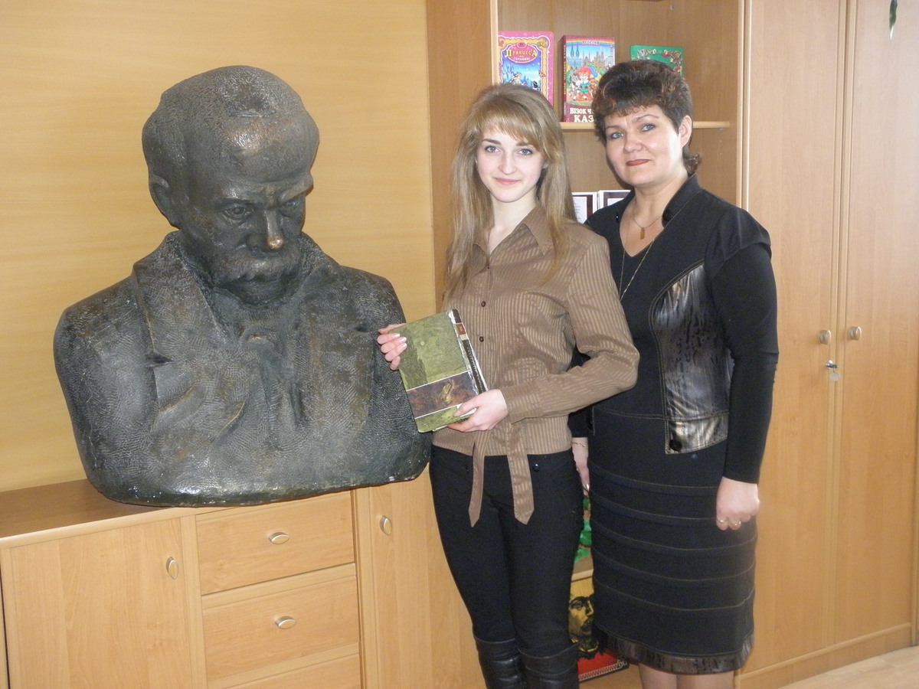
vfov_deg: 37.7
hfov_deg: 49.0
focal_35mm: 38
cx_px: 460
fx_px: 1009
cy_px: 344
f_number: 3.7
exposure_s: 1/80
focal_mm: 6.8
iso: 400
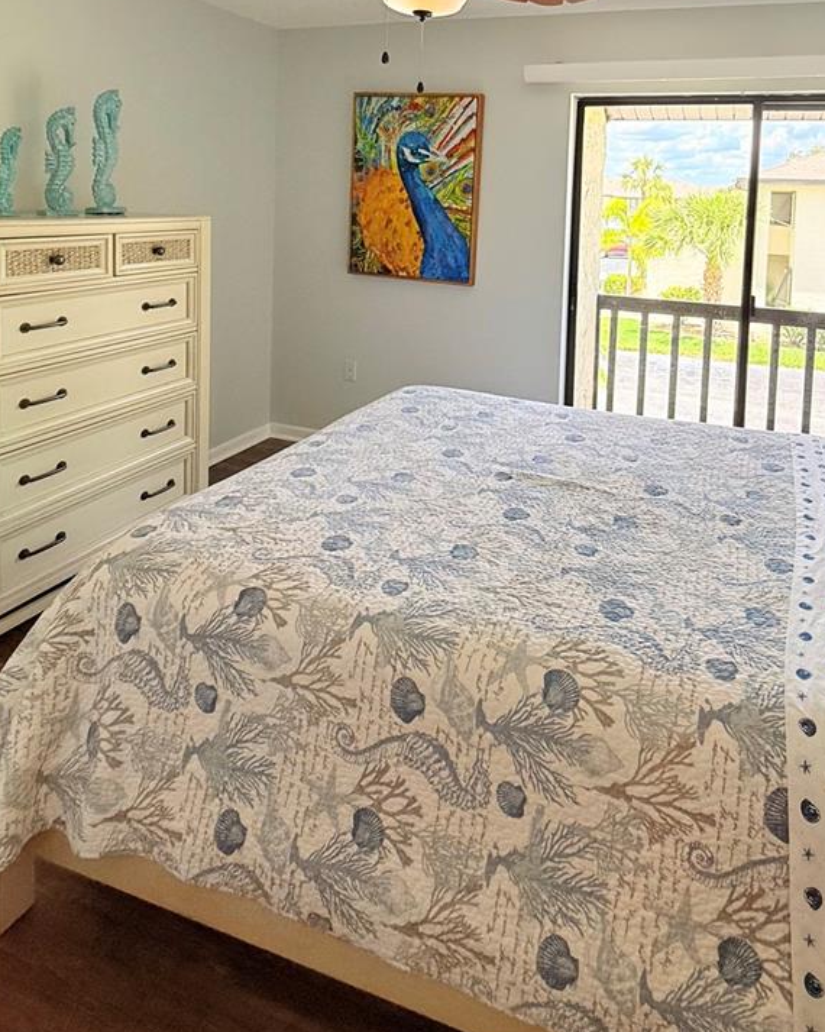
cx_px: 521
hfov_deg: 60.0
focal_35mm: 23
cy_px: 227
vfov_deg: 66.8
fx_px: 702
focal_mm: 2.22
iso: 64
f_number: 2.2
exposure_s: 1/244
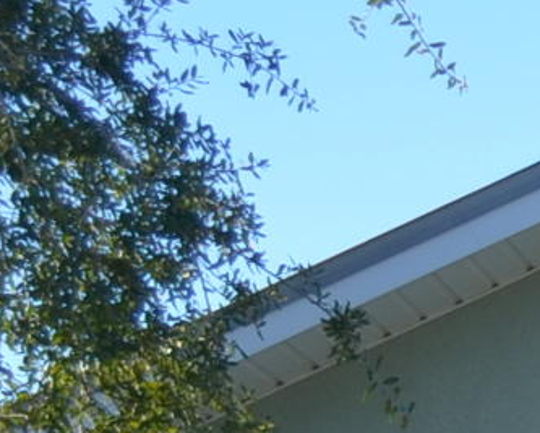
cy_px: 1035
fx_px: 4319
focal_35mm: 270
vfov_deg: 5.5
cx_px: 1818
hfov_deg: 6.3
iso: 200
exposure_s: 1/640
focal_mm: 26
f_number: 4.2
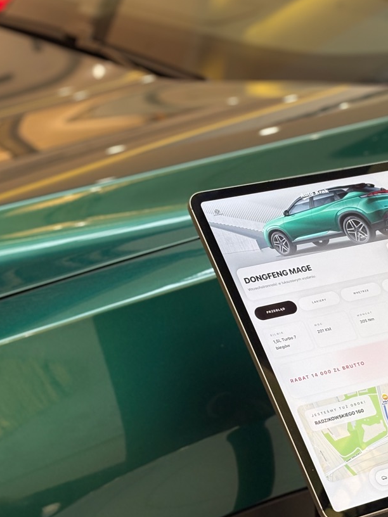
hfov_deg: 14.3
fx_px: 1524
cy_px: 284
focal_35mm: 102
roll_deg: +0.7
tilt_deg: -18.4
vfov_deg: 19.3
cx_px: 378
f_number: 1.6
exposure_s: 1/50
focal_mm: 5.96
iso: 32
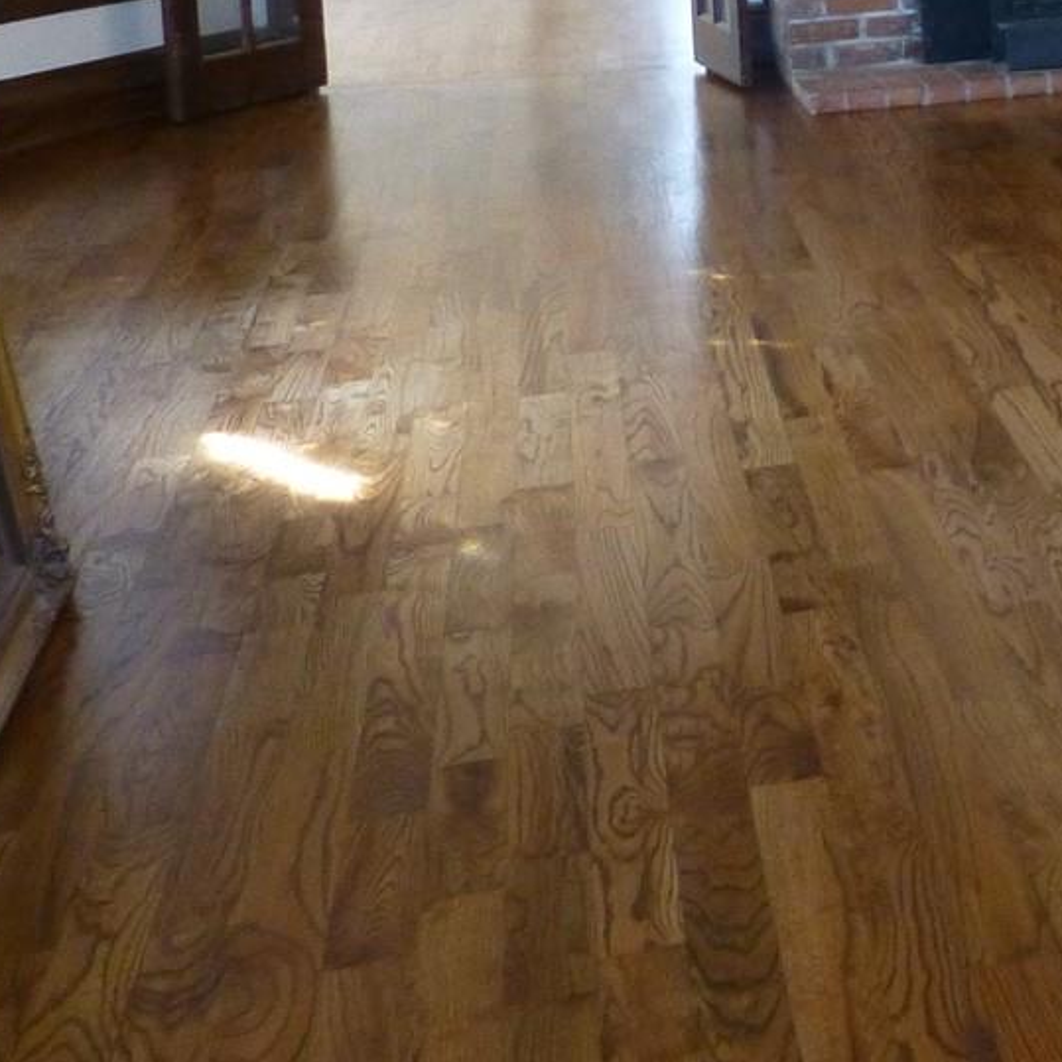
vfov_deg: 25.4
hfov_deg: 24.7
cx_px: 1265
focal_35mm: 63
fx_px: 2187
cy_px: -87
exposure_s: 1/60
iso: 500
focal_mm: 4.3
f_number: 3.3
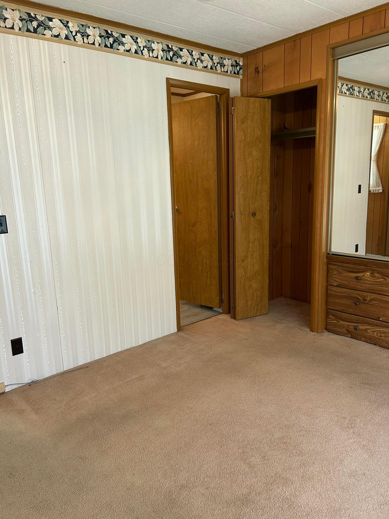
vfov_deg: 67.3
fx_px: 390
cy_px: 260
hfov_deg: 53.1
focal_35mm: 26
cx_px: 194
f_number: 1.5
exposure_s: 1/60
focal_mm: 5.7
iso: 160
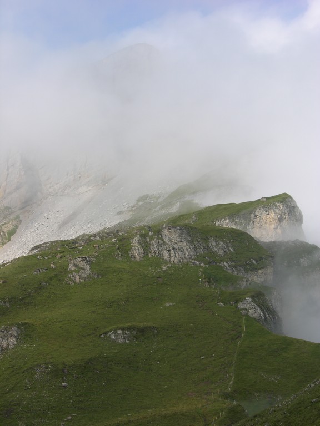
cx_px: 160
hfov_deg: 19.9
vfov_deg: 26.3
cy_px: 213
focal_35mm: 74
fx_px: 912
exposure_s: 1/271
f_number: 5.3
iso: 50
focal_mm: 18.8
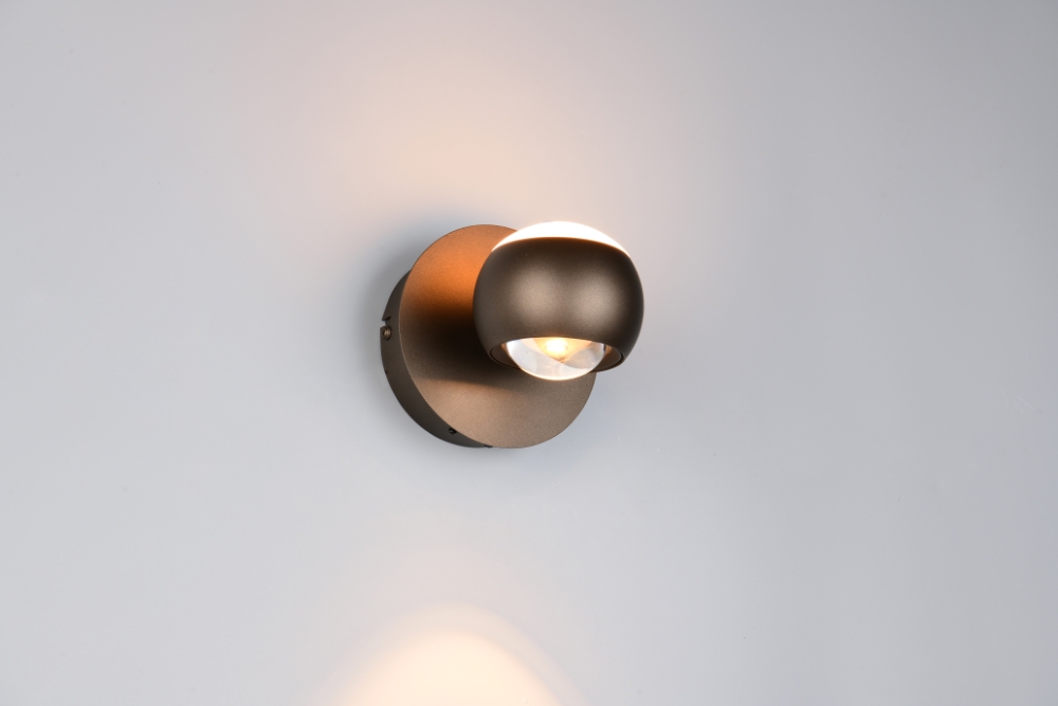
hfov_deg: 28.8
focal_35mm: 70
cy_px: 353
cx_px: 529
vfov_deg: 19.5
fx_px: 2057
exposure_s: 1/6
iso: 100
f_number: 13
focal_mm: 70
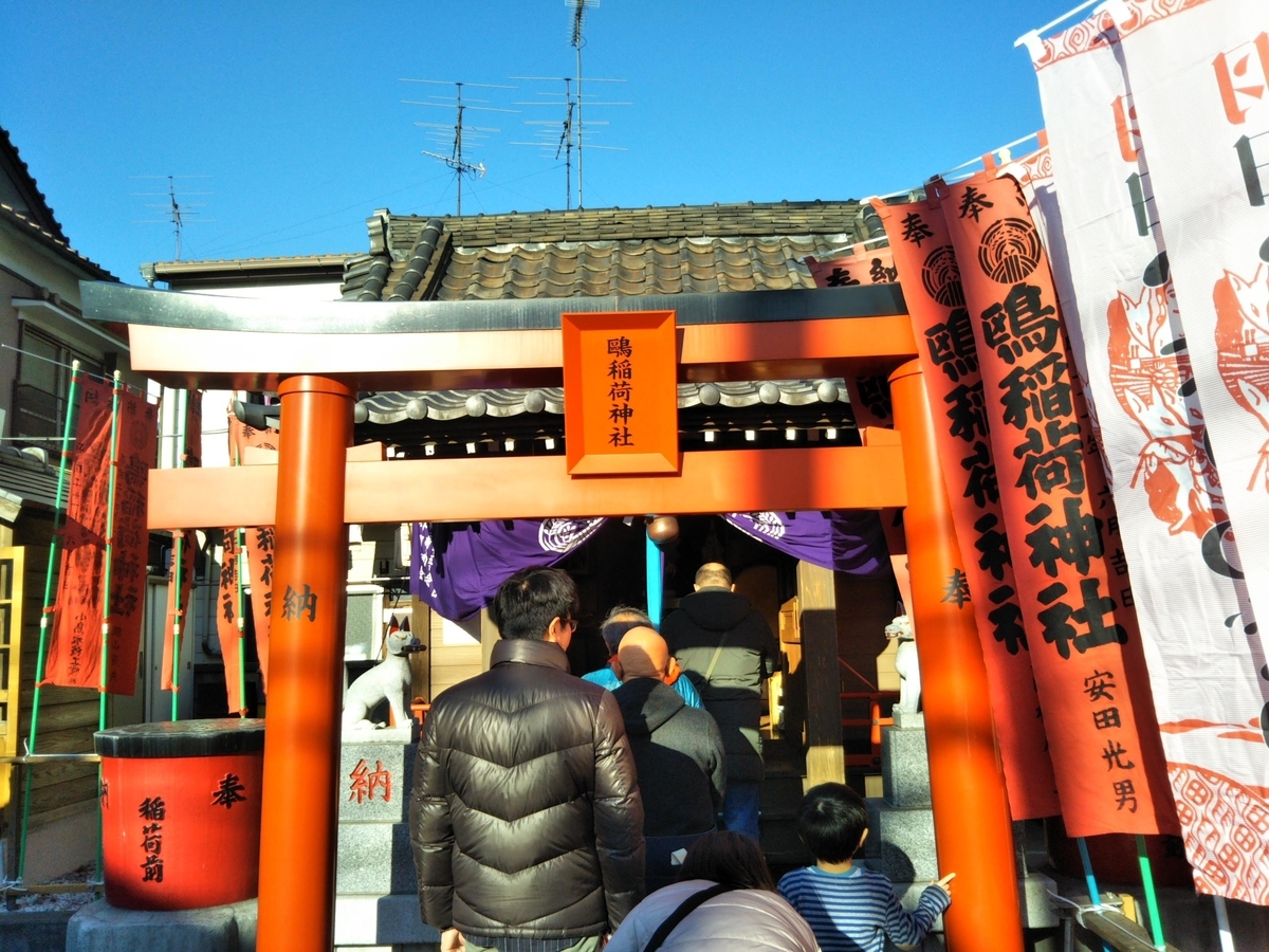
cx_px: 634
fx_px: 1100
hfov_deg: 60.0
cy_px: 476
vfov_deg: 46.8
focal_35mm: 30
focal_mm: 4
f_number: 2.2
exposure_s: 1/605
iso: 27
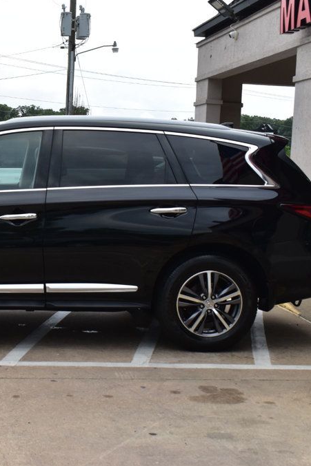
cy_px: 232
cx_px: 8
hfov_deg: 20.1
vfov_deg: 30.6
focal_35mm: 66
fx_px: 852
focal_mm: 29
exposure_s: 1/250
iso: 400
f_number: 10
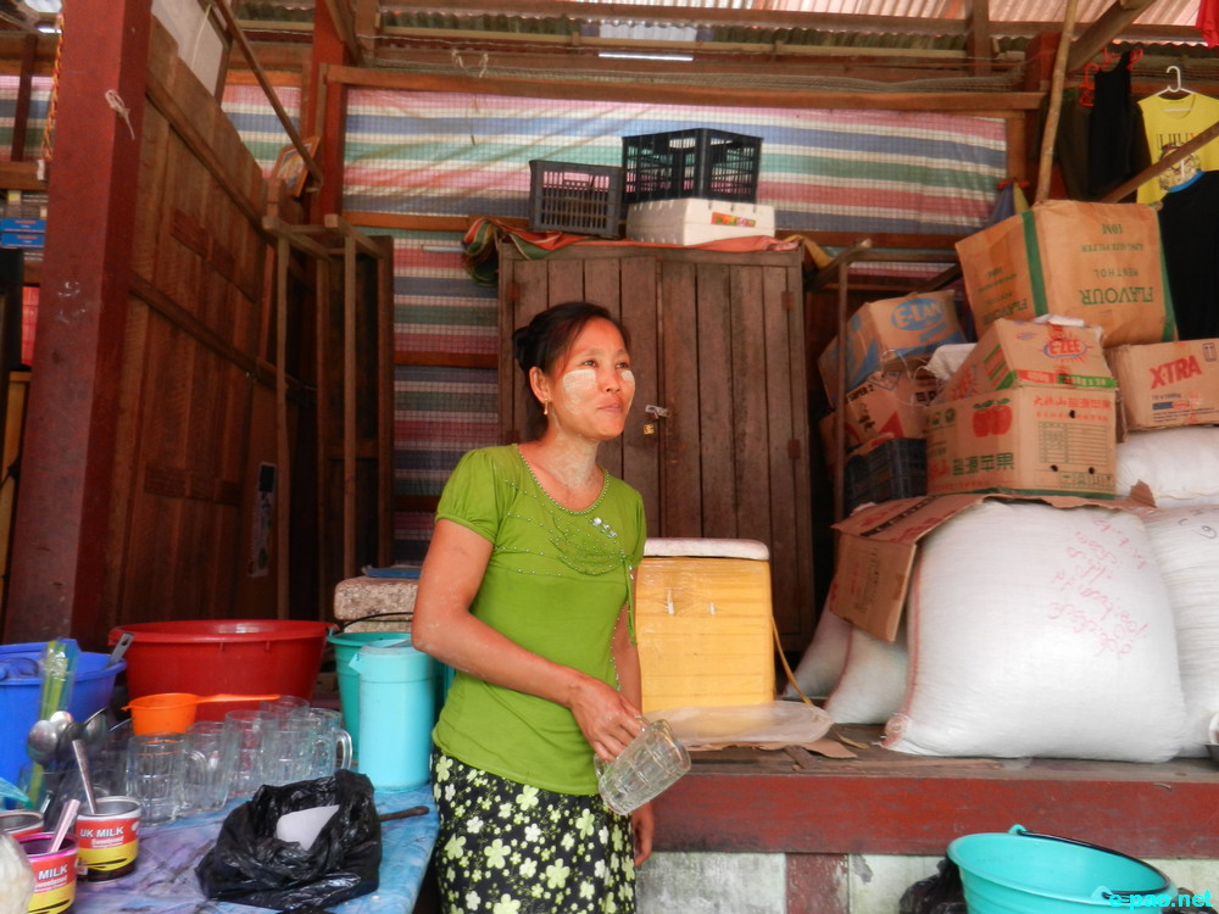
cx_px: 610
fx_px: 880
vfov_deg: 54.9
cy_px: 457
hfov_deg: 69.4
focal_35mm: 25
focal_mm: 4.5
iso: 180
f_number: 3.5
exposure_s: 1/40
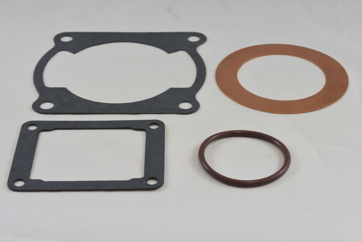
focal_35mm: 47
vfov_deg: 28.7
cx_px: 181
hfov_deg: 41.9
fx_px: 473
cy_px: 121
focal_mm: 17.6
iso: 400
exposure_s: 1/200
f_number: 4.5
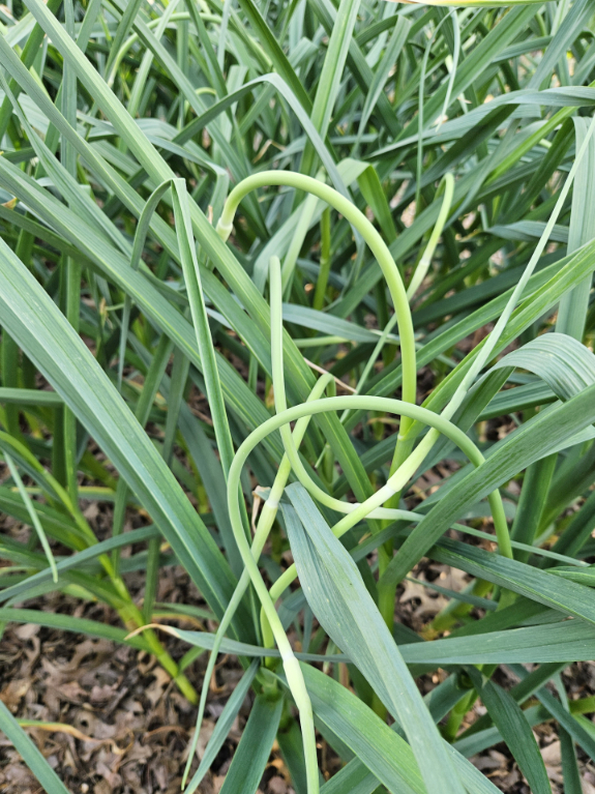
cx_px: 301
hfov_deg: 56.8
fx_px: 550
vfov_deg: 71.6
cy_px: 413
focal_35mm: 24
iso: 80
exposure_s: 1/180
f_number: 1.8
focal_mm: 5.4
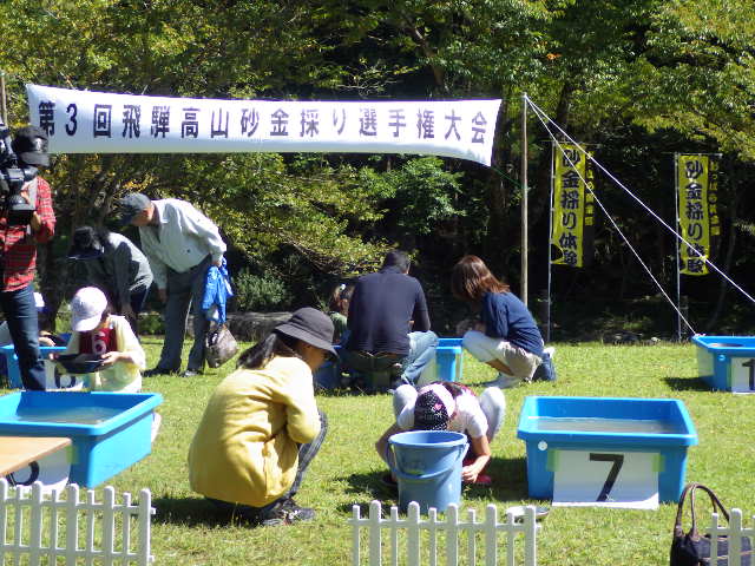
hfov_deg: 27.4
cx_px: 378
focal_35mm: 71
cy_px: 283
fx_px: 1549
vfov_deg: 20.7
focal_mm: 12.6
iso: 125
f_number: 5.3
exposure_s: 1/250
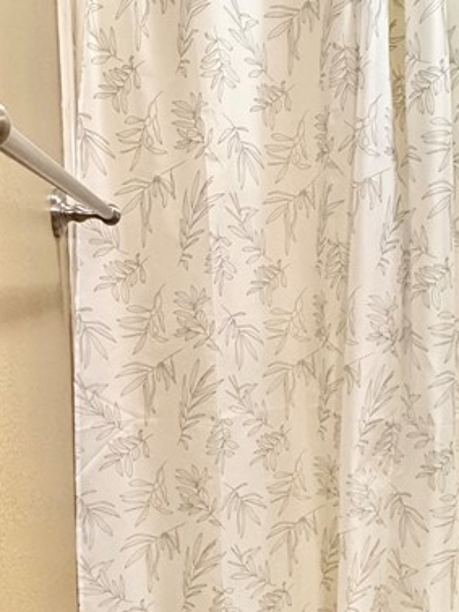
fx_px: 671
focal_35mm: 38
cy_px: 416
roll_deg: -1.7
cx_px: 305
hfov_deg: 37.3
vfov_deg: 48.0
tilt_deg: -11.6
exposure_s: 1/60
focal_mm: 2.22
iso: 640
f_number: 2.2
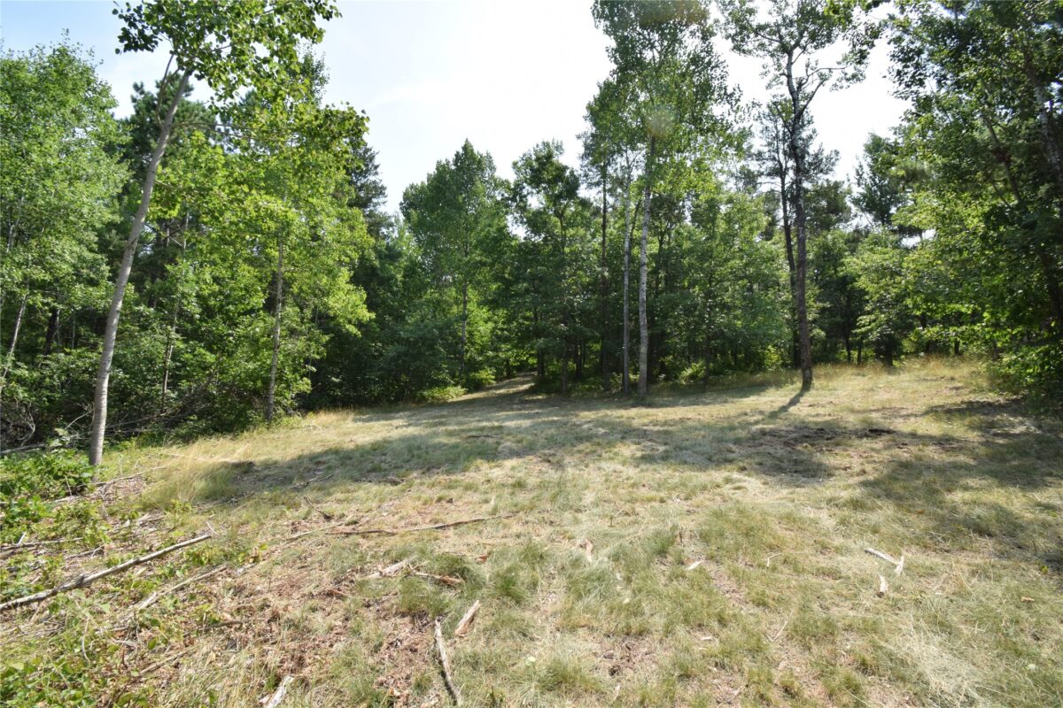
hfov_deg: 100.4
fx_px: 443
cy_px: 354
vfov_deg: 77.3
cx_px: 532
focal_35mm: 15
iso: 320
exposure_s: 1/200
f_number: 13
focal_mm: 10
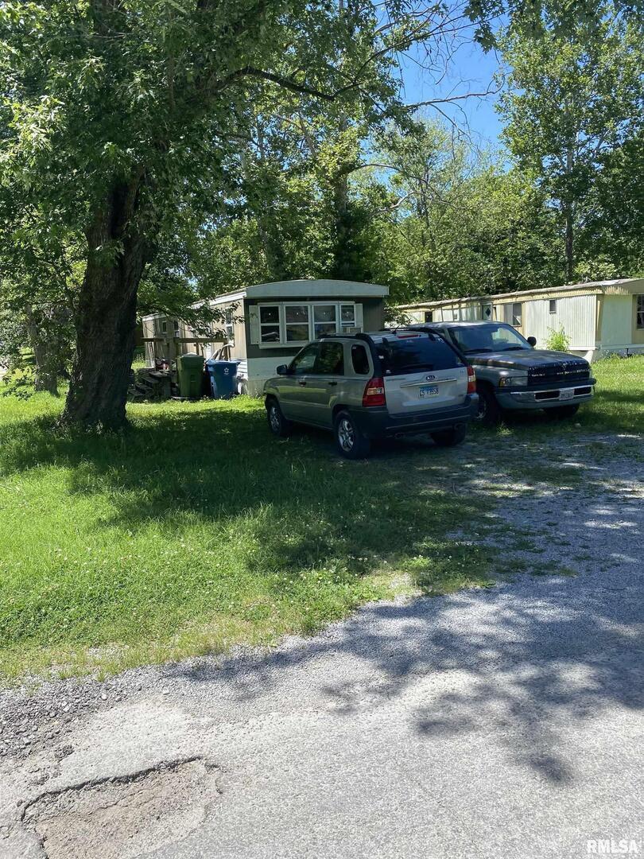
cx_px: 322
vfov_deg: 67.3
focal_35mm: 26
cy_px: 430
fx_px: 645
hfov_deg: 53.1
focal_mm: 4.25
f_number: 1.8
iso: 32
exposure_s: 1/1504
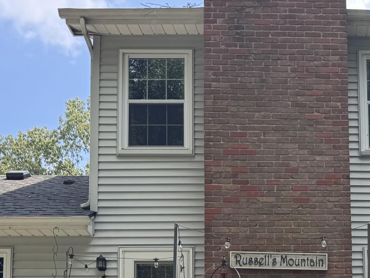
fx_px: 705
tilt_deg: +6.4
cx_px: 367
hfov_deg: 27.7
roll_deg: +1.5
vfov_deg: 20.8
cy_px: 335
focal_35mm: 66
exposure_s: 1/773
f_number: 1.78
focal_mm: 6.76
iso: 80
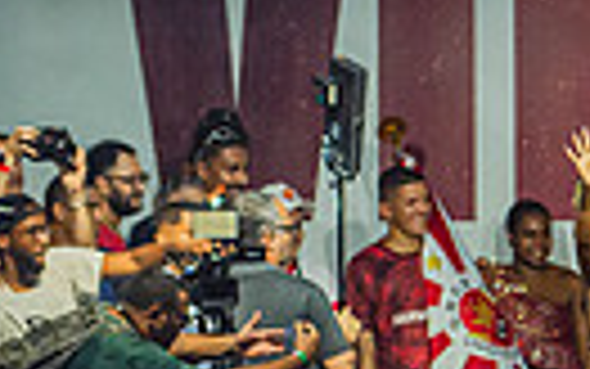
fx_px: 10907
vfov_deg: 1.9
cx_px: 1288
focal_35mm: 678
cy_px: 421
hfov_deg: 3.1
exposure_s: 1/500
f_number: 4
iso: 3200
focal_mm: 150
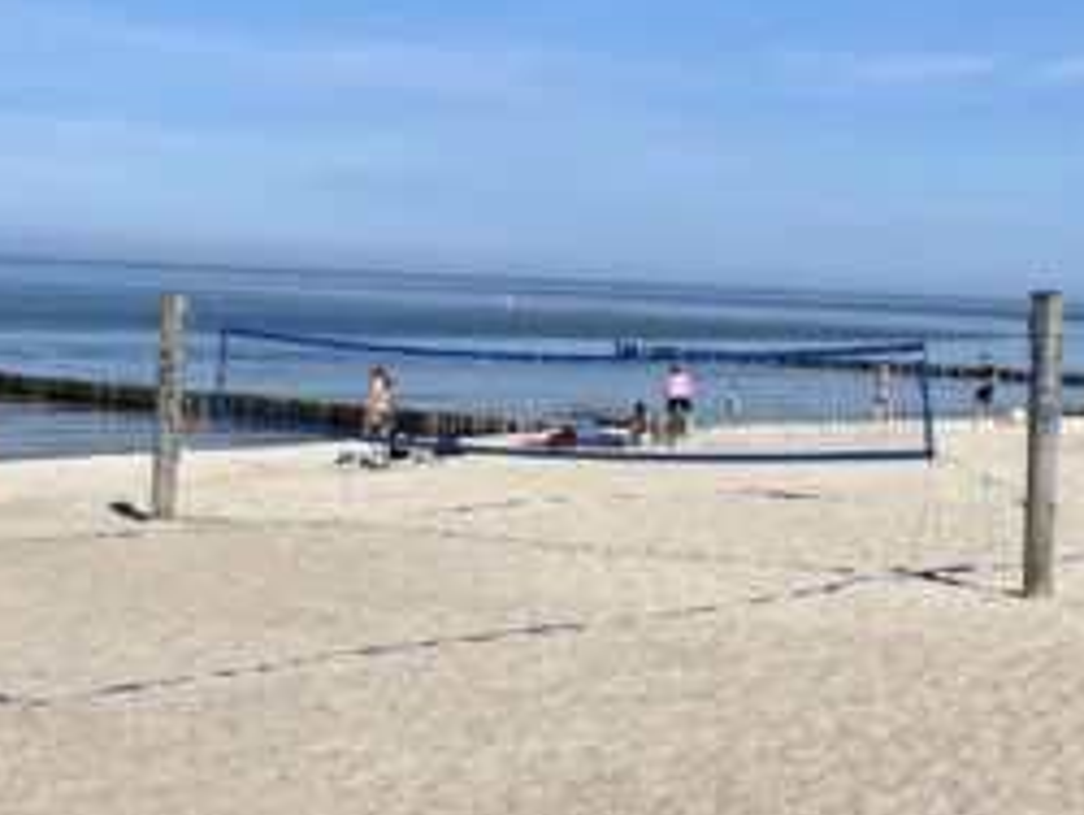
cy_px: 182
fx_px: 1254
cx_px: 681
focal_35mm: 40
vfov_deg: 35.1
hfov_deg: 46.3
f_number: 1.6
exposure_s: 1/5917
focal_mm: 5.1
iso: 32
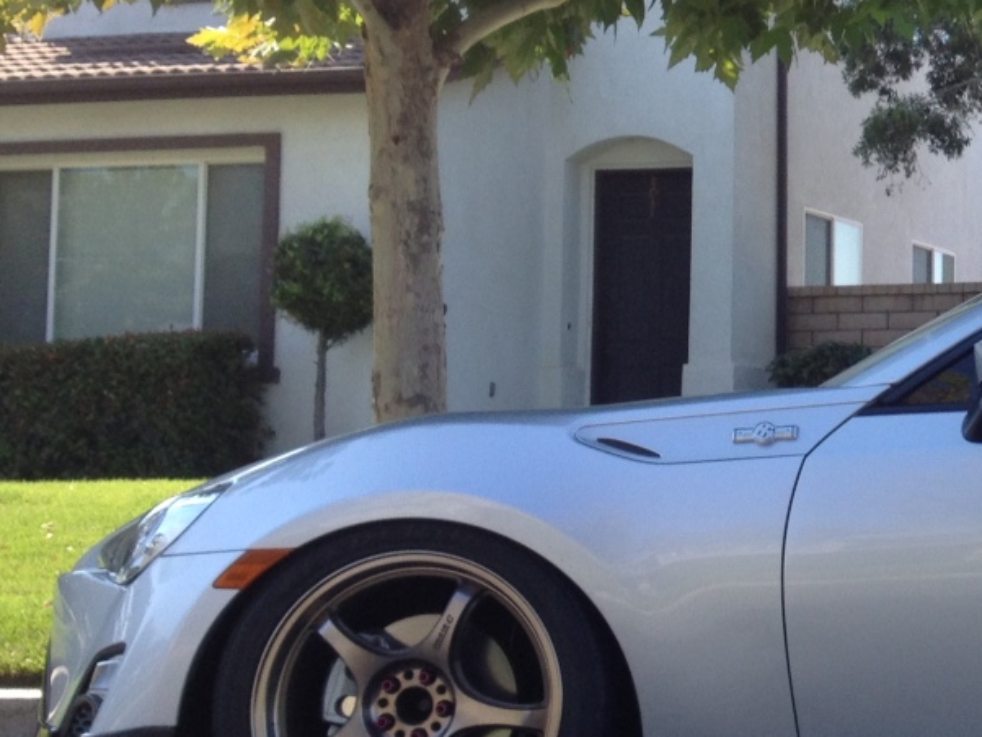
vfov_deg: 15.9
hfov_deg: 19.8
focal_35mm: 93
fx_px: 2639
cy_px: 259
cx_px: 1179
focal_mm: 4.28
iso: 50
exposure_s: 1/502
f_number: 2.4
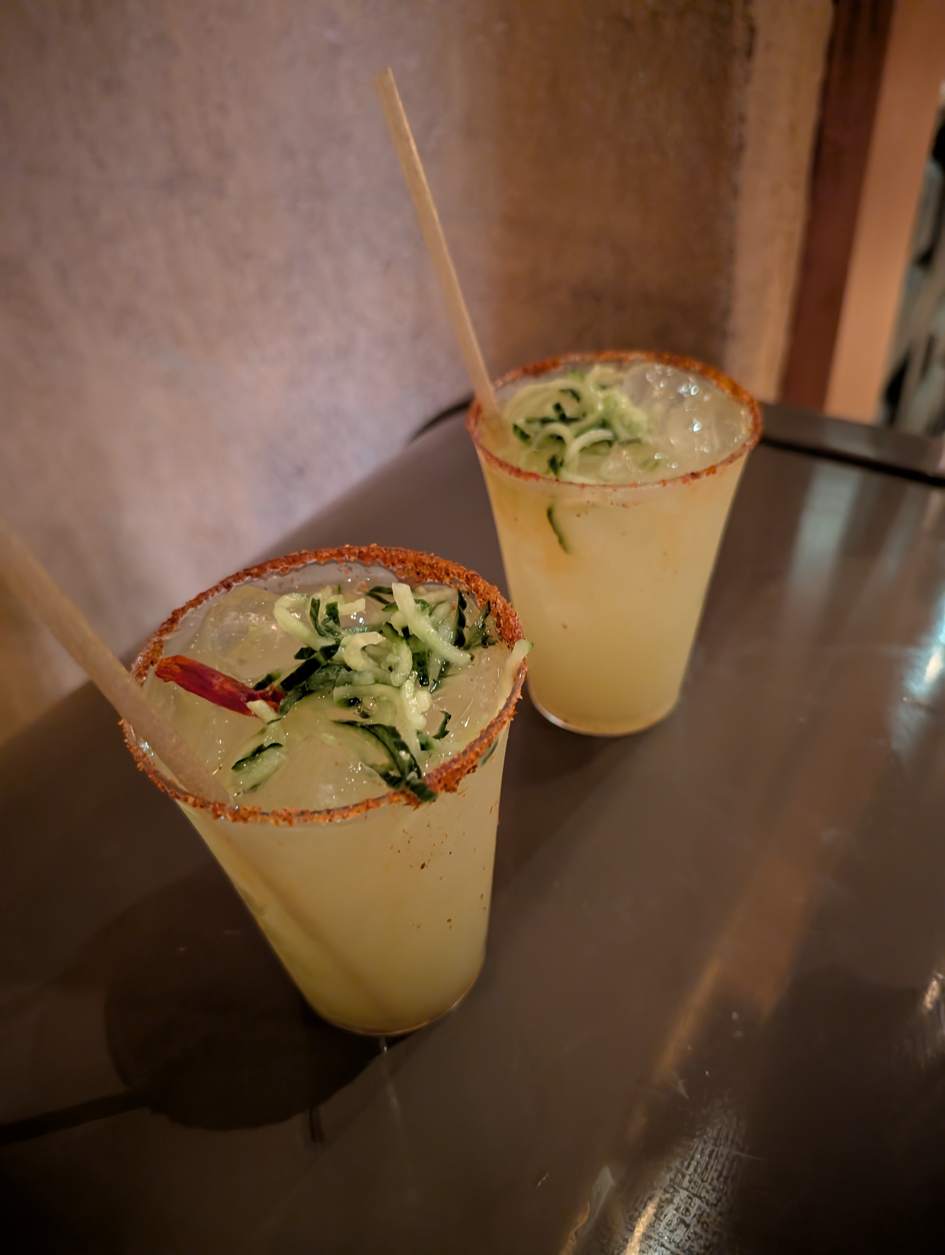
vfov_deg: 71.5
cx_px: 472
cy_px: 628
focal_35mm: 24
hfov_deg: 56.9
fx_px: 871
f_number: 1.68
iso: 5925
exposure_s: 1/16.8
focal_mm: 6.9
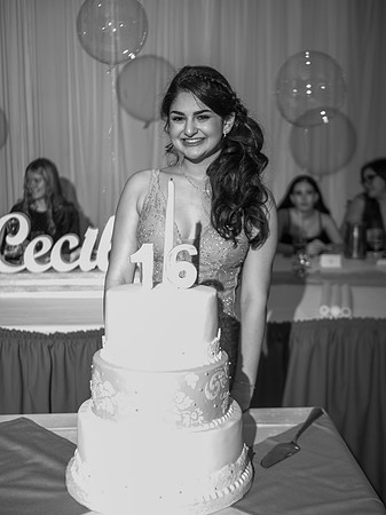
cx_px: 193
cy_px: 258
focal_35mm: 50
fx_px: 744
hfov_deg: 29.1
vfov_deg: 38.2
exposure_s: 1/250
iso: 100
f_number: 1.7
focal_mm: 25
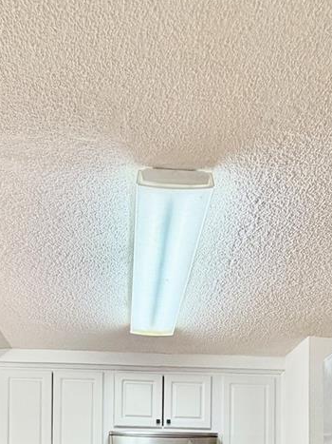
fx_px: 461
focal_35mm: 36
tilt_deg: +1.7
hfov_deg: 39.6
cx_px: 151
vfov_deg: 40.5
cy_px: 498
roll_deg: -0.7
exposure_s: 1/106
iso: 200
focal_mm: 2.22
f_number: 2.2
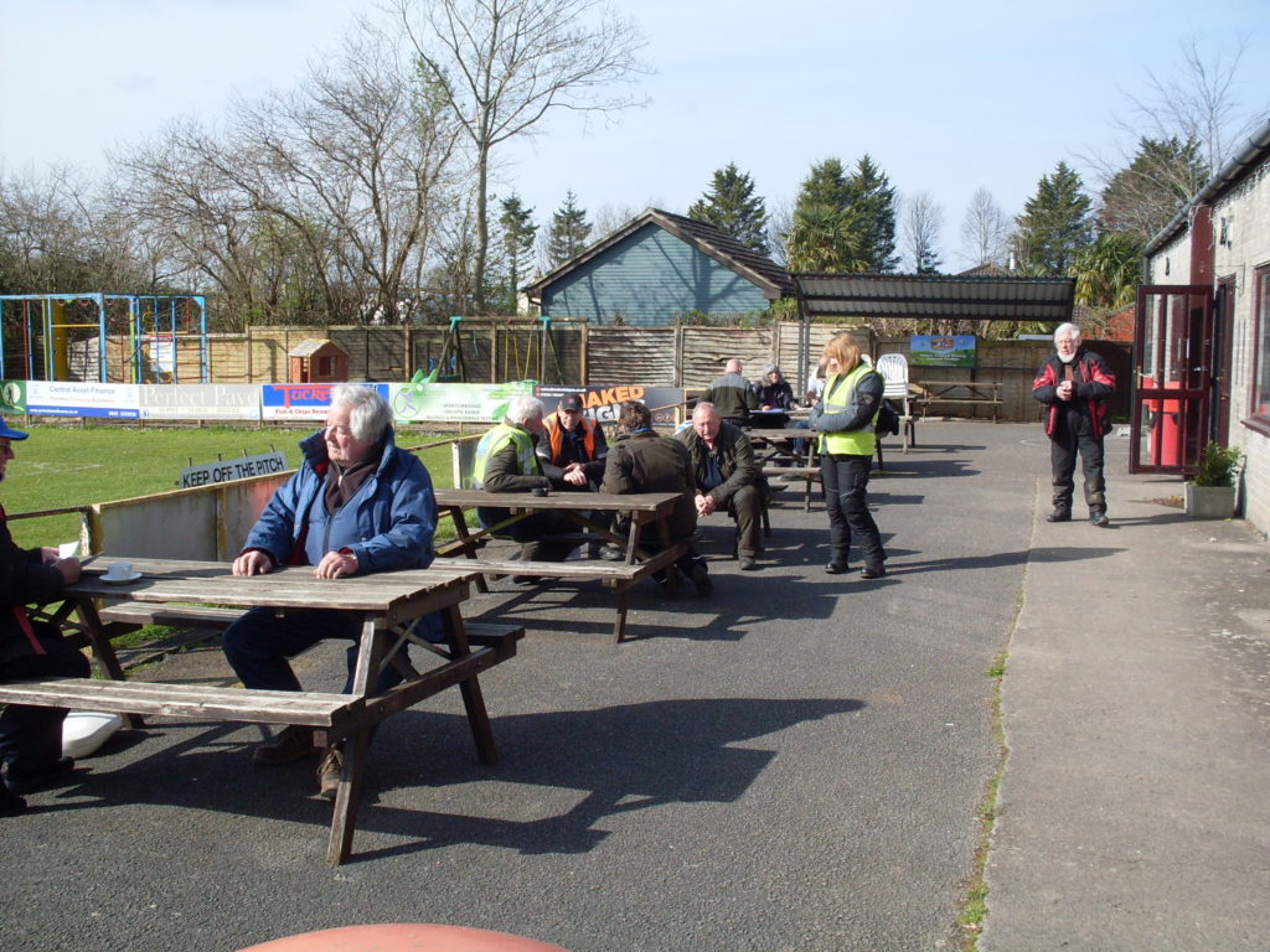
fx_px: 1394
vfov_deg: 37.7
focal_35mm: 38
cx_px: 635
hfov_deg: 49.0
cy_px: 476
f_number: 8.4
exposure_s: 1/180
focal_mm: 6.3
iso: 80
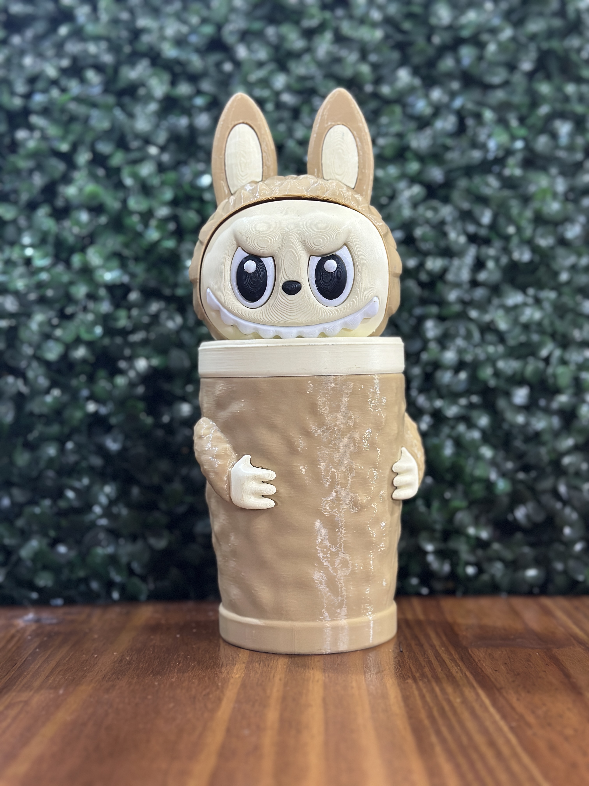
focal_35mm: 48
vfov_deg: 39.7
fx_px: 1089
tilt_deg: -0.1
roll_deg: +0.3
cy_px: 393
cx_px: 294
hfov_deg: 30.3
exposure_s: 1/33
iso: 320
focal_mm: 6.86
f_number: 1.78
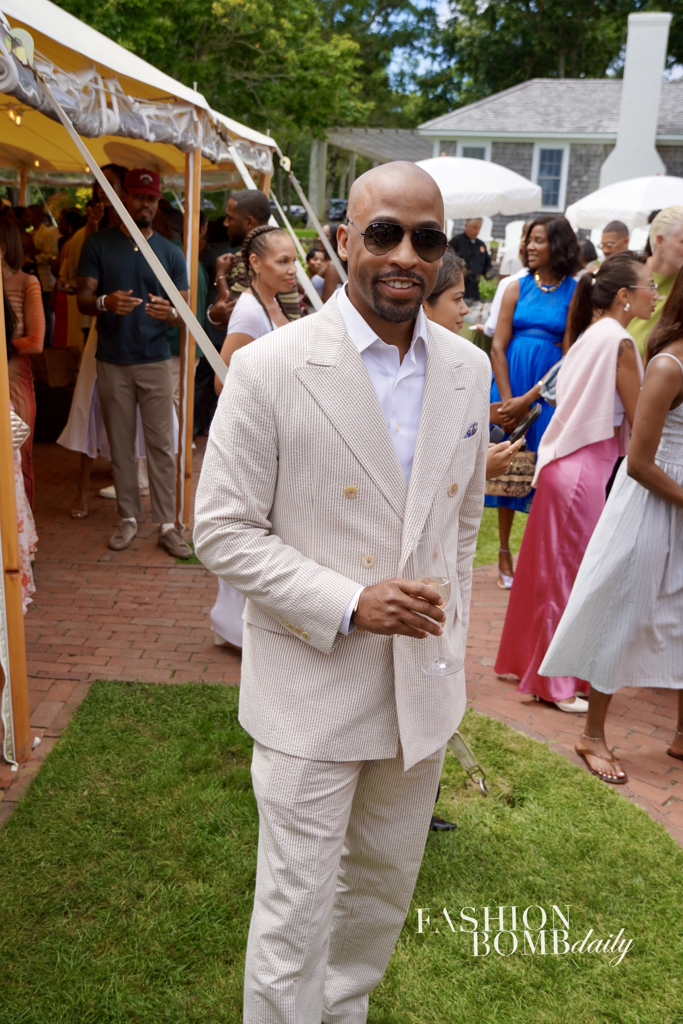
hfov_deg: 35.5
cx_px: 342
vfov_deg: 51.3
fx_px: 1067
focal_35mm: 38
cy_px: 512
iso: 100
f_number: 4.5
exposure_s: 1/500
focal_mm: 25
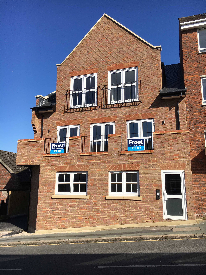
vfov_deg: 61.7
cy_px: 138
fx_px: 230
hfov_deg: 48.2
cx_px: 103
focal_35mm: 29
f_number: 2.2
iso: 25
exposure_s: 1/2137
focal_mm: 4.15
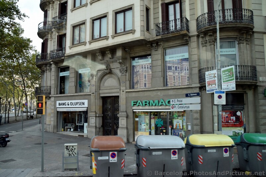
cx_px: 133
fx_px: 199
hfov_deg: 67.4
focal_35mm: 27
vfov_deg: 47.9
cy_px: 88
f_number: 5.6
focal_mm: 18
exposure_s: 1/125
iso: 400
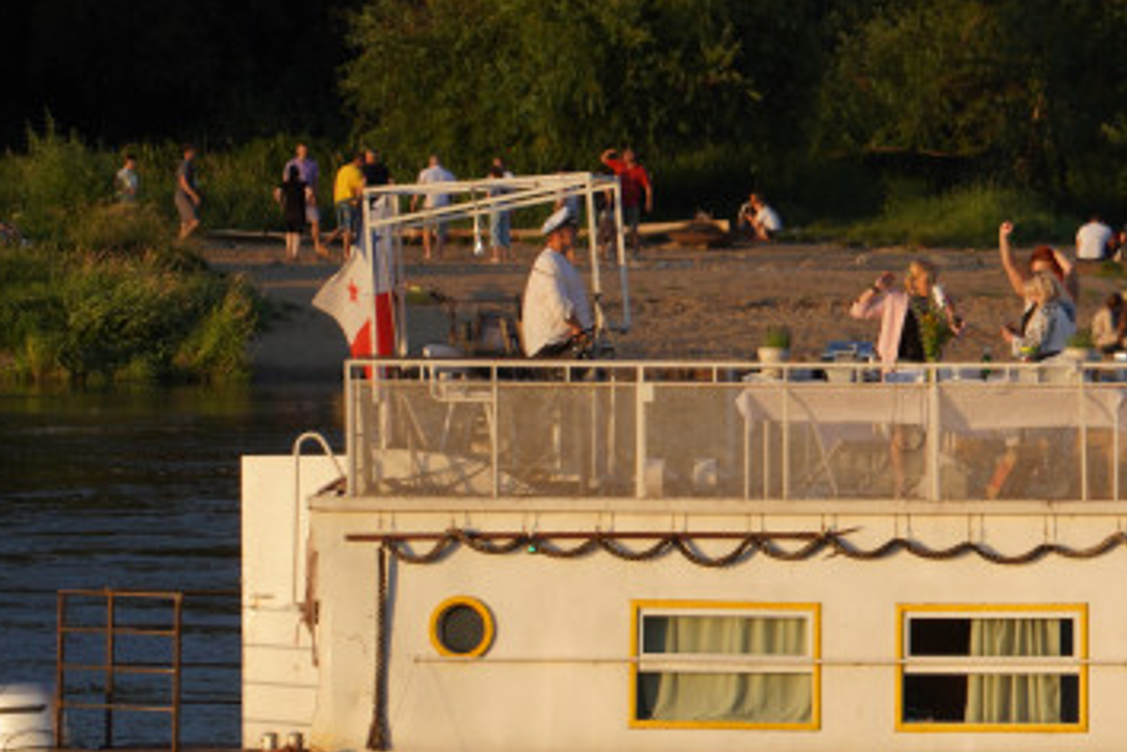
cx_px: 1391
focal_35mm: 561
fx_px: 17561
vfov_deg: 2.5
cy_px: 481
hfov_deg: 3.7
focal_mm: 187
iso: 100
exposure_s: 1/250
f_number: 6.3
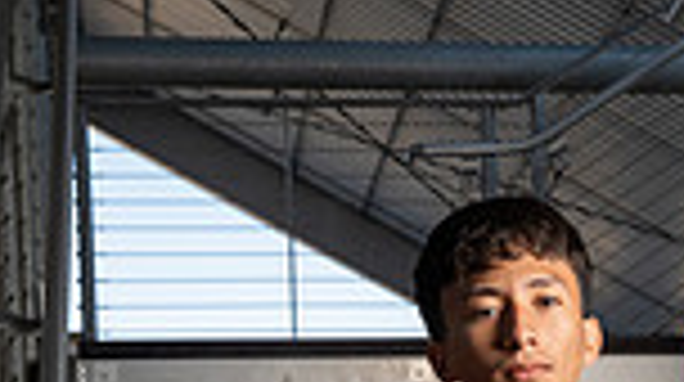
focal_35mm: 149
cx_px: 518
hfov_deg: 14.4
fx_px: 2699
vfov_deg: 7.6
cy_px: 926
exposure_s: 1/250
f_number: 8
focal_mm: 48
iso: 250
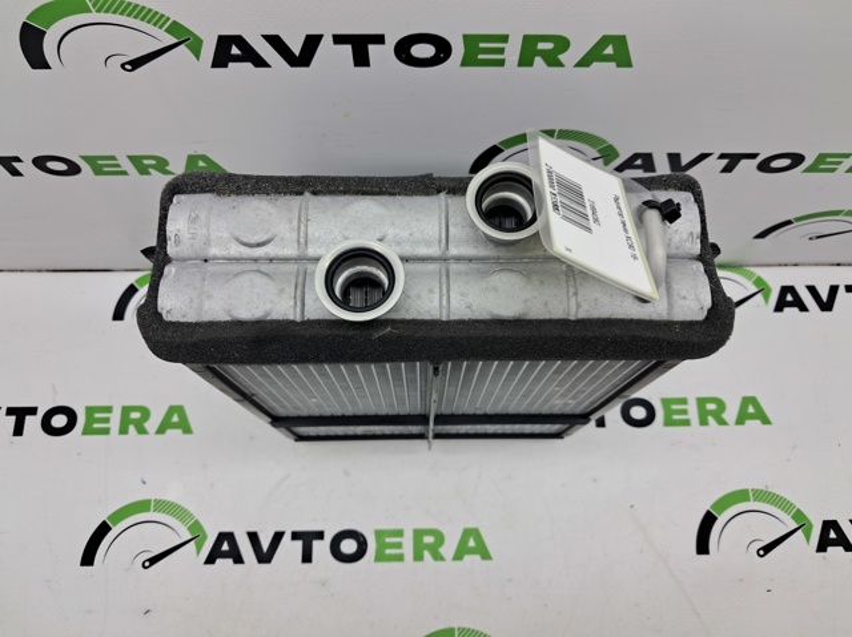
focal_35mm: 27
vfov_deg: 51.3
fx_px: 664
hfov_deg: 65.4
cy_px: 318
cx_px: 426
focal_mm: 4
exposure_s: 1/100
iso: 50
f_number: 1.8
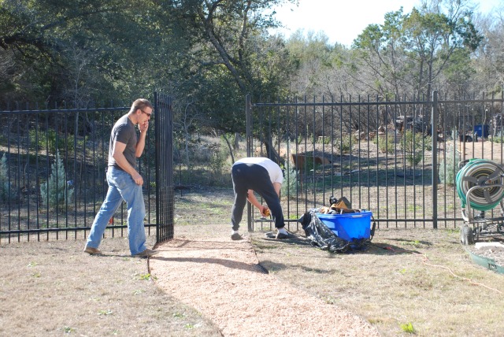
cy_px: 168
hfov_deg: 28.0
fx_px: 1009
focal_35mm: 72
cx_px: 252
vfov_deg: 19.0
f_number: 5.6
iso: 125
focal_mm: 48
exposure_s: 1/125
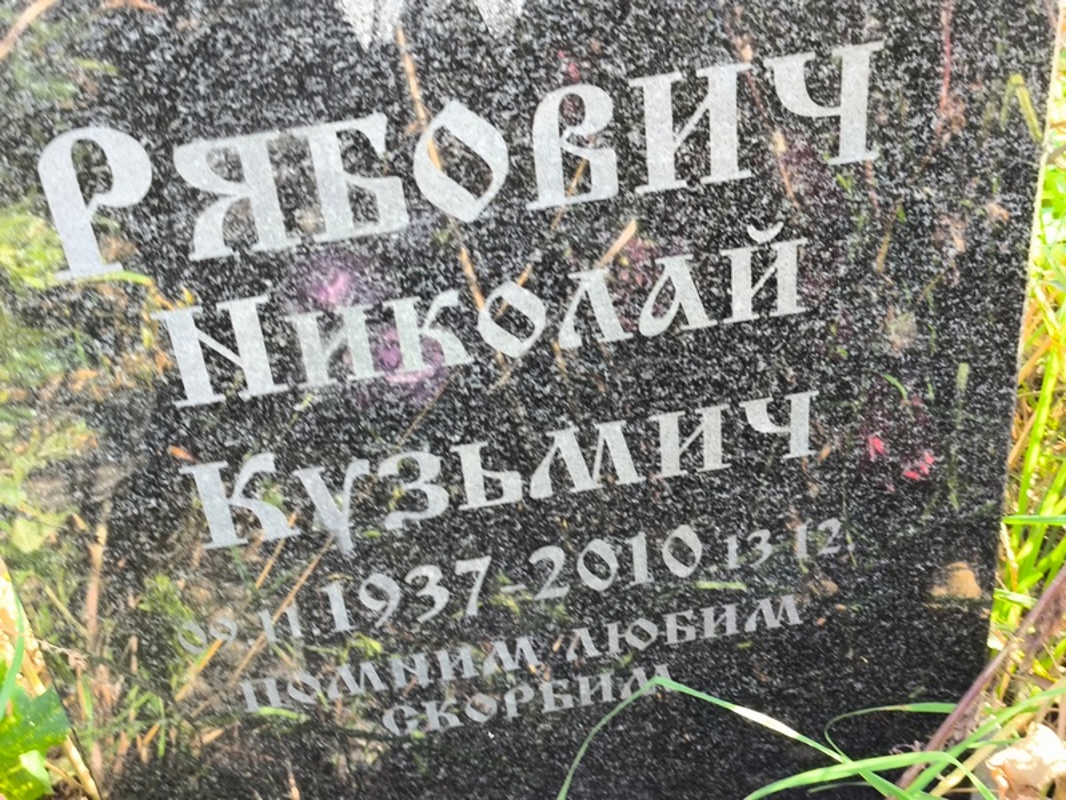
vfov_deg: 29.1
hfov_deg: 38.2
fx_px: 1540
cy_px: 400
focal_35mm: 50
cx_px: 533
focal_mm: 4.71
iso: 50
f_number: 1.7
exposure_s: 1/50
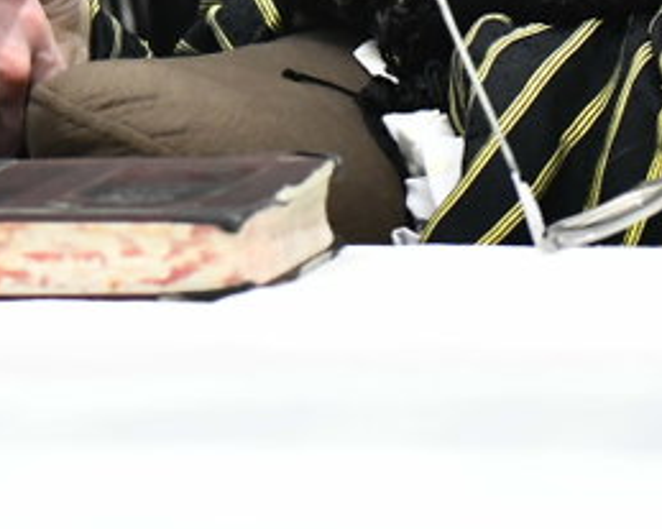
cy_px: -561
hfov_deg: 1.8
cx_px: 409
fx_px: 20897
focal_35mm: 1067
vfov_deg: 1.4
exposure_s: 1/160
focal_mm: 210
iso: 2500
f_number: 5.6
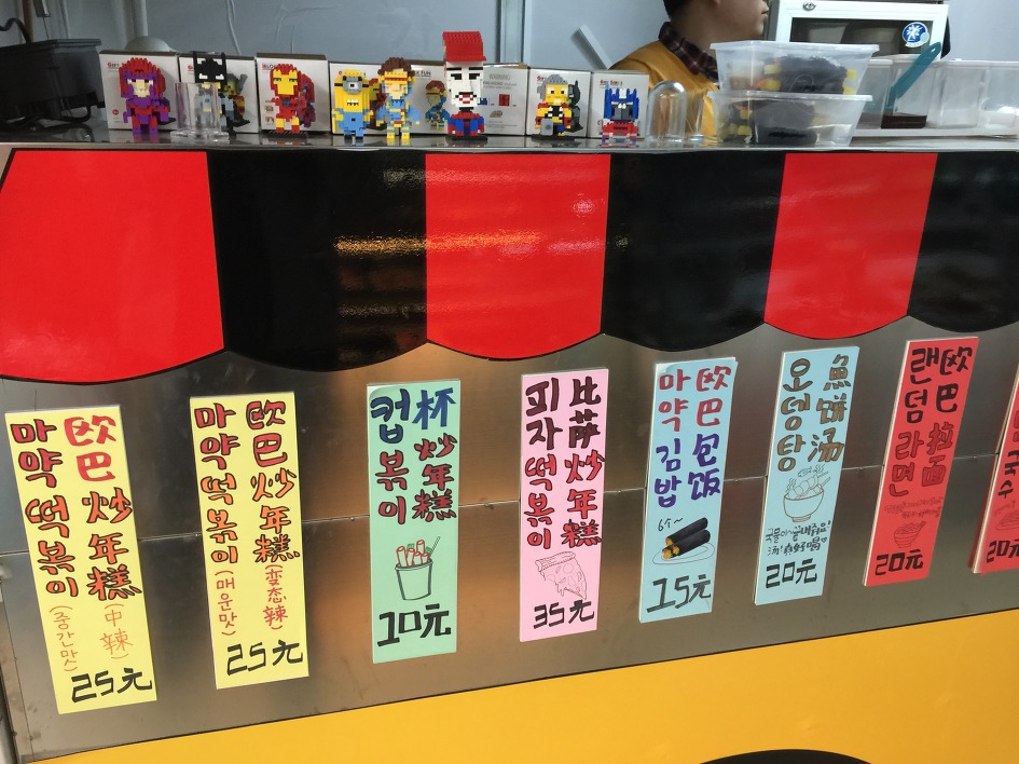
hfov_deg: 61.7
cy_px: 382
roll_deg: -1.2
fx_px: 853
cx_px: 510
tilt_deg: -20.6
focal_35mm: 29
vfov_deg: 48.2
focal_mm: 4.15
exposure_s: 1/17
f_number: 2.2
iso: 50
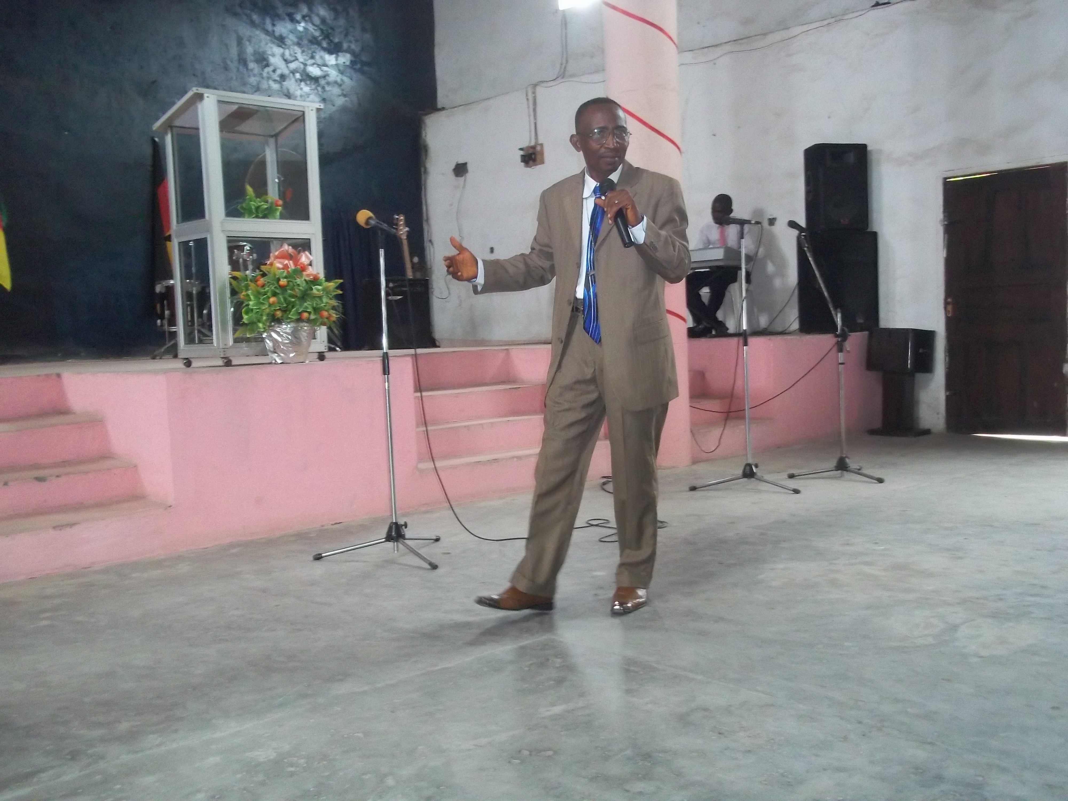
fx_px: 1111
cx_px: 534
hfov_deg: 51.4
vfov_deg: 39.7
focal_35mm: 36
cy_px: 400
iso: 400
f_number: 3.1
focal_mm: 6.5
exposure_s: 1/30
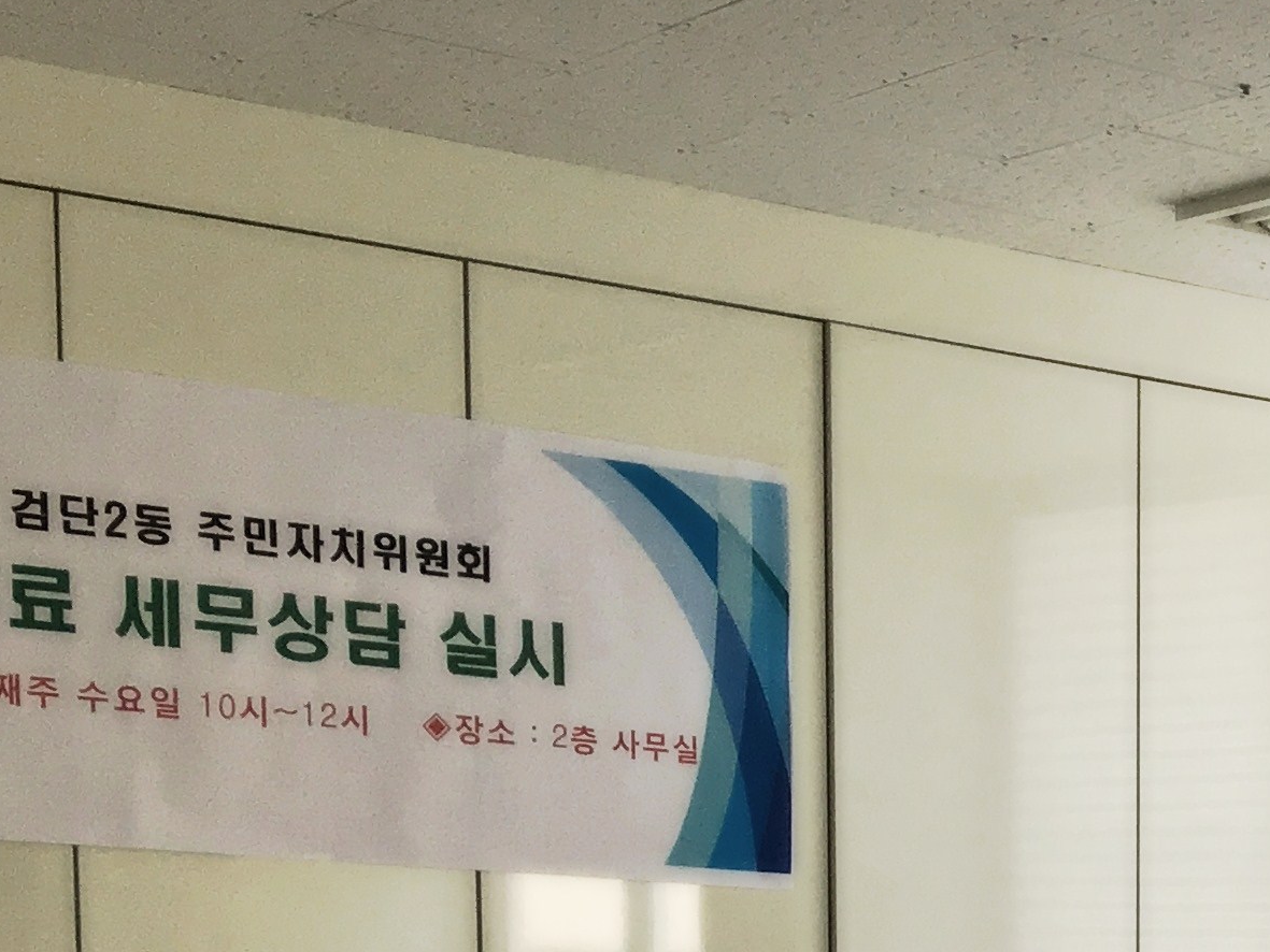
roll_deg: -2.2
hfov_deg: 17.6
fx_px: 3633
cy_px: 1545
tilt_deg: -7.0
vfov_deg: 13.8
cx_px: 1972
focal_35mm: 99
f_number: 2.2
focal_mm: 4.15
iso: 32
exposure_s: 1/120
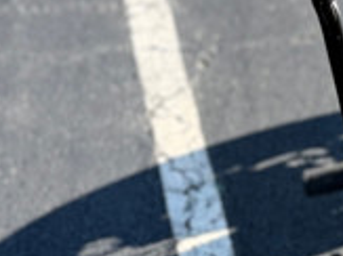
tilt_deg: -36.0
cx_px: 416
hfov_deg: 12.3
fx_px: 1555
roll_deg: -4.3
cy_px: 285
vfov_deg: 9.3
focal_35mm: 157
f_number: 1.78
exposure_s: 1/1385
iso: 80
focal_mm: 6.76
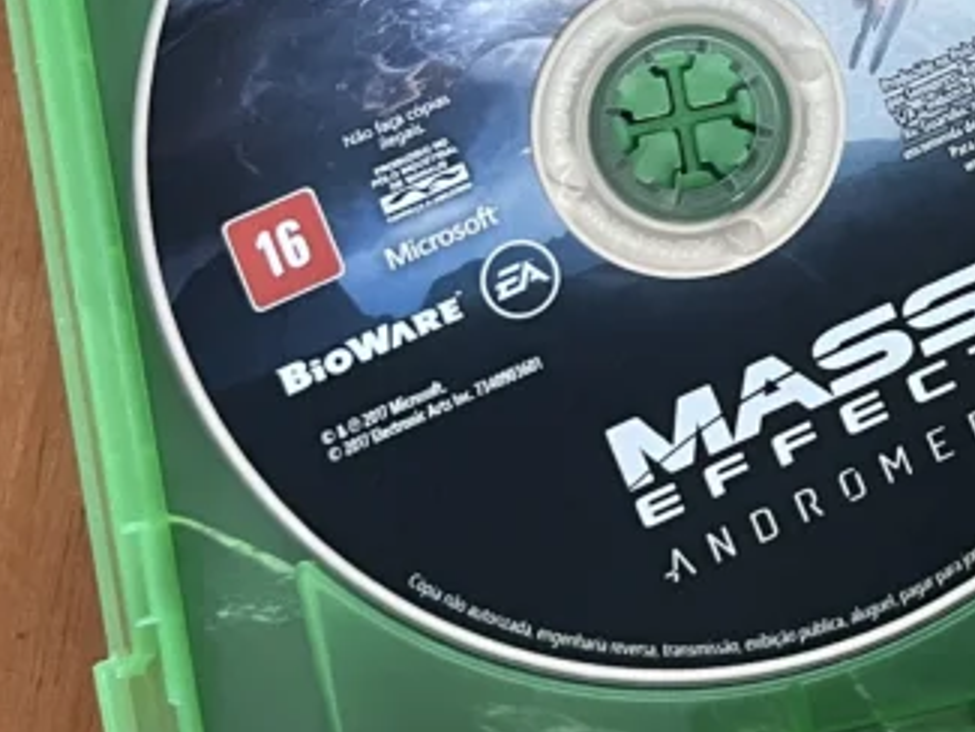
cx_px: 1356
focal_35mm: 96
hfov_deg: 18.6
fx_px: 2705
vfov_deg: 15.3
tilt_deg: -81.7
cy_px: 96
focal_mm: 5.1
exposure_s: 1/60
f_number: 1.6
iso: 400
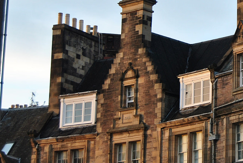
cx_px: 242
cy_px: 25
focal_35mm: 165
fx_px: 1117
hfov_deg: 12.3
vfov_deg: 8.3
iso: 220
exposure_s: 1/60
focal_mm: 45
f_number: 5.3
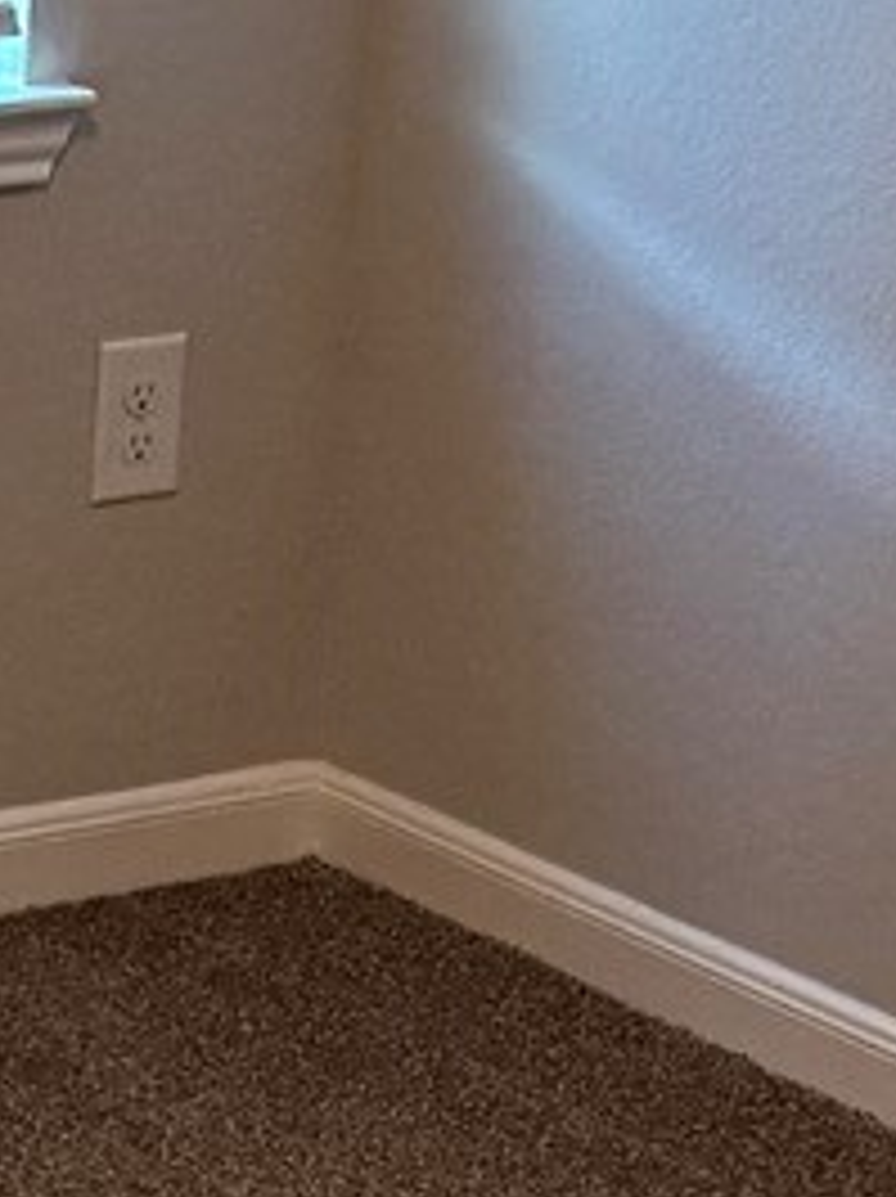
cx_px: -617
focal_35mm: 185
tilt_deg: -16.2
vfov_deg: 10.7
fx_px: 6395
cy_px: 711
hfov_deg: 7.8
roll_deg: -0.2
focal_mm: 6.76
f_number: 1.78
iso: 320
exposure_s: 1/60
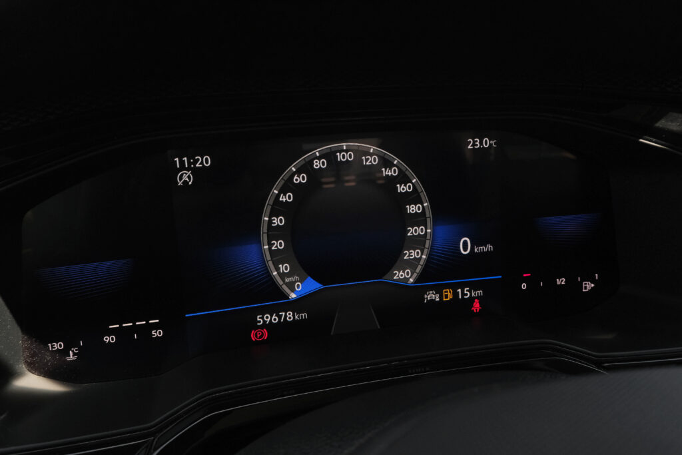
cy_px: 228
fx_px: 549
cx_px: 341
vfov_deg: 45.0
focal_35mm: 29
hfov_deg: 63.7
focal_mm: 19.2
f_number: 9
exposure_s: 1/250
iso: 2000
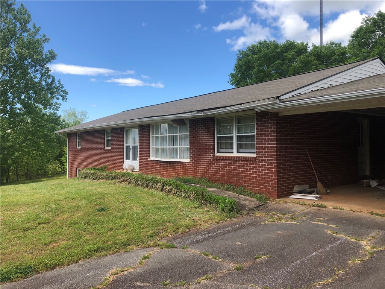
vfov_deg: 48.2
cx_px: 192
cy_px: 144
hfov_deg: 61.7
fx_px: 323
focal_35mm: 29
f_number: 1.8
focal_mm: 3.99
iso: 20
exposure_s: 1/1185
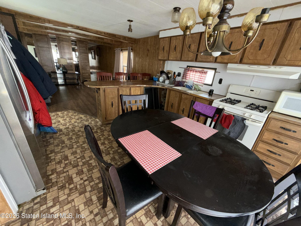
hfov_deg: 102.1
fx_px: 122
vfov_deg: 85.7
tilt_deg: -24.1
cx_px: 150
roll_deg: -7.2
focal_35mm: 14
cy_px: 113
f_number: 2.2
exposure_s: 1/111
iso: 100
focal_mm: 2.22
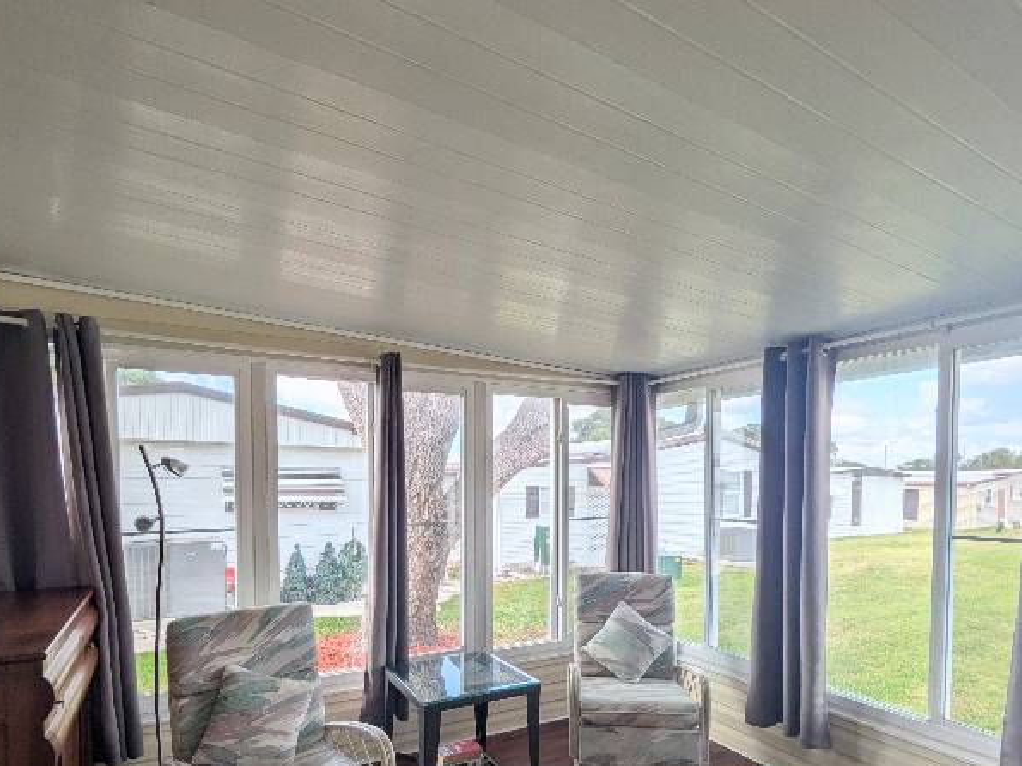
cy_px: 506
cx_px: 488
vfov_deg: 64.4
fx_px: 590
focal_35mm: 20
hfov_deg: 81.7
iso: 45
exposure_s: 1/617
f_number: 2.2
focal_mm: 1.83
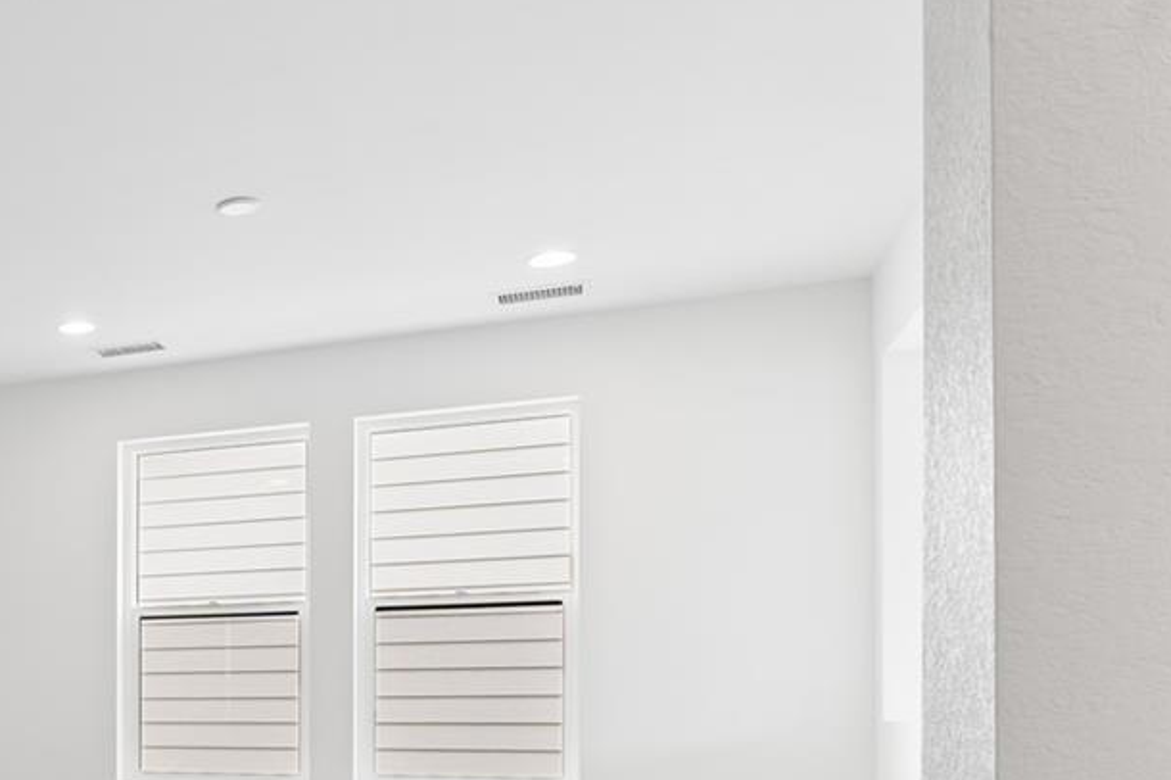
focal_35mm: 43
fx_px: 1408
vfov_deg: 29.7
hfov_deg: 37.2
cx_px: -144
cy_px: 690
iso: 125
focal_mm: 16.5
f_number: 8
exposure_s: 1/10
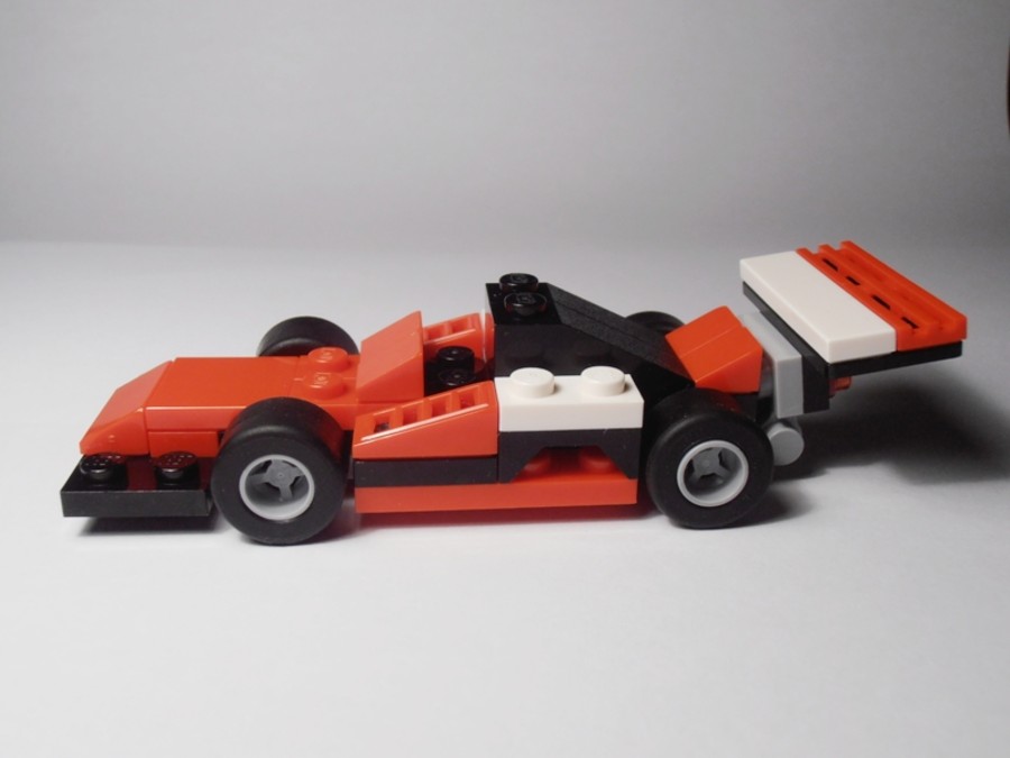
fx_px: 1080
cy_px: 379
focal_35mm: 37
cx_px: 505
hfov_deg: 50.1
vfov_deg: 38.7
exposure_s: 1/100
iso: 80
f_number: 3.9
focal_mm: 6.61
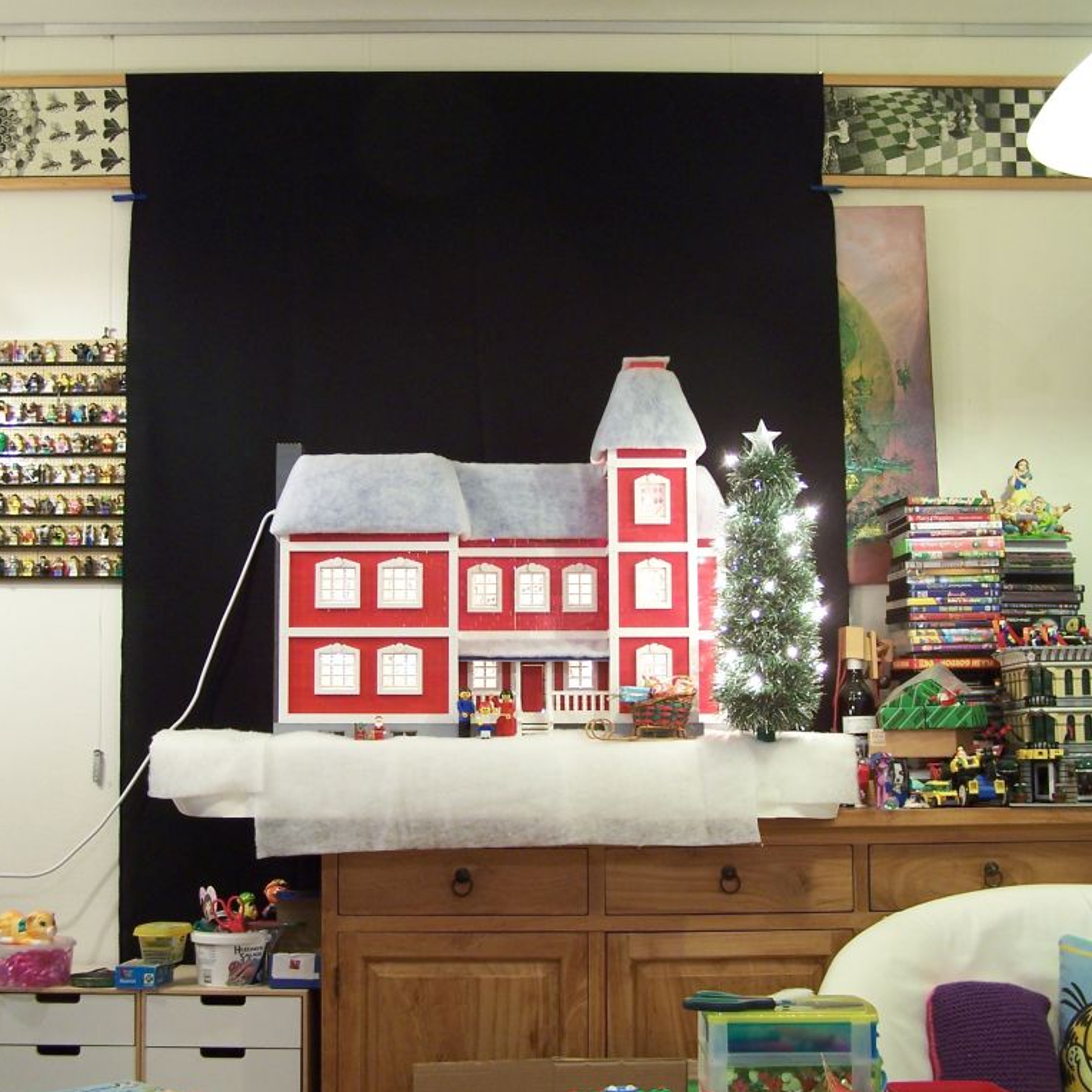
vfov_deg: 37.6
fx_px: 1606
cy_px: 547
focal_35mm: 45
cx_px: 497
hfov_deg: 37.5
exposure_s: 1/2
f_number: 2.8
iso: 80
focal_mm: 6.3
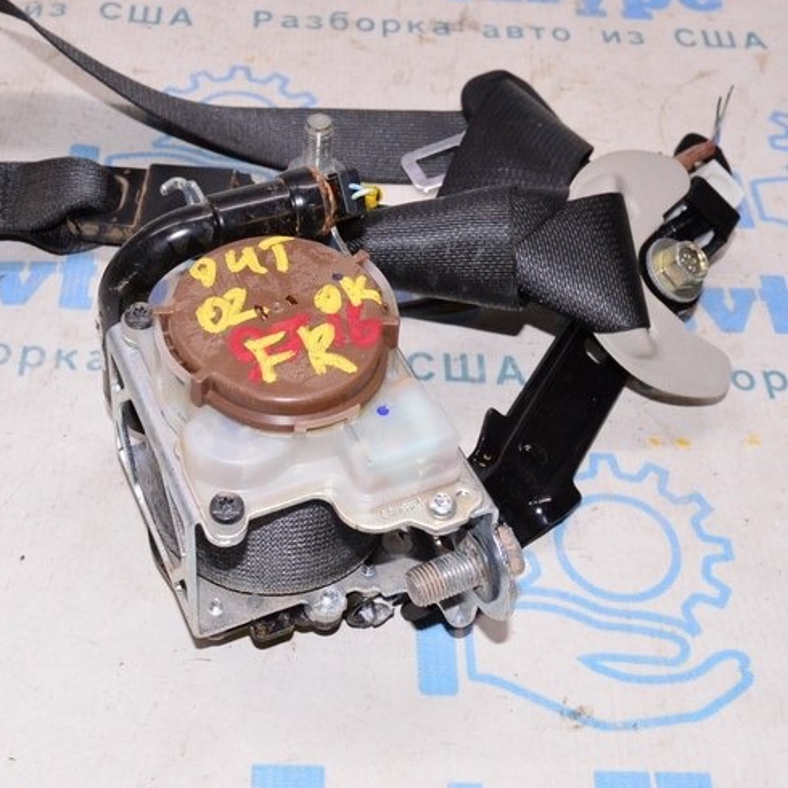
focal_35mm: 56
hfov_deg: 30.6
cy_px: 269
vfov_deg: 30.4
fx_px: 1439
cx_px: 325
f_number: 8
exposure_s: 1/160
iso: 1600
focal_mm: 21
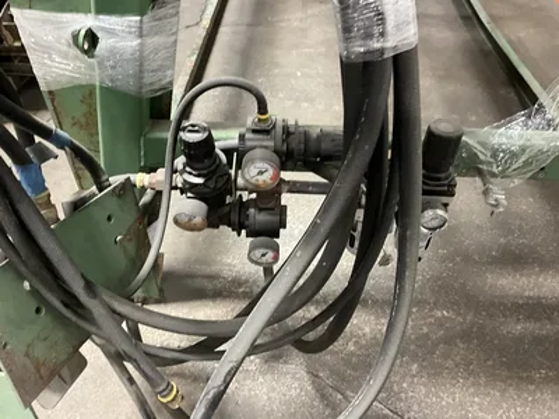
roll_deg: -1.4
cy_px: 210
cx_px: 280
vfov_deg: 48.2
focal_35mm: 29
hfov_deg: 61.7
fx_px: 468
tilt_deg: -44.1
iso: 320
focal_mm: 3
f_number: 1.8
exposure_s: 1/34
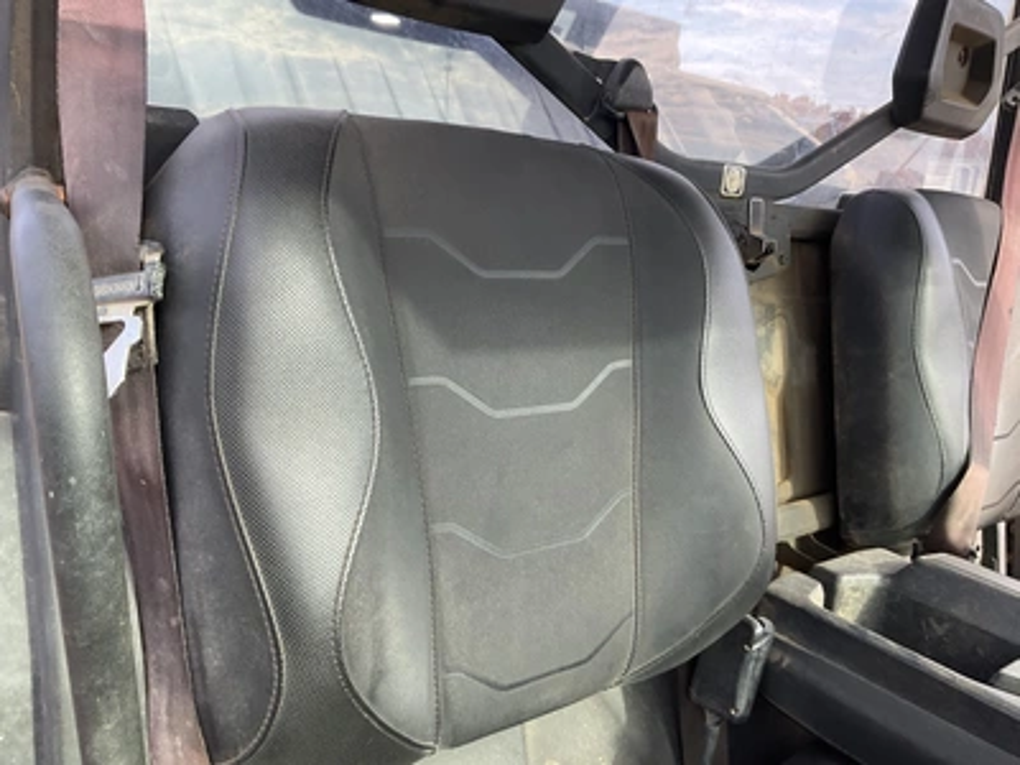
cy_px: 382
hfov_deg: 61.7
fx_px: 855
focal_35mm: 29
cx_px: 510
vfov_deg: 48.2
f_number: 1.8
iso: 20
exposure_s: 1/189
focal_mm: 3
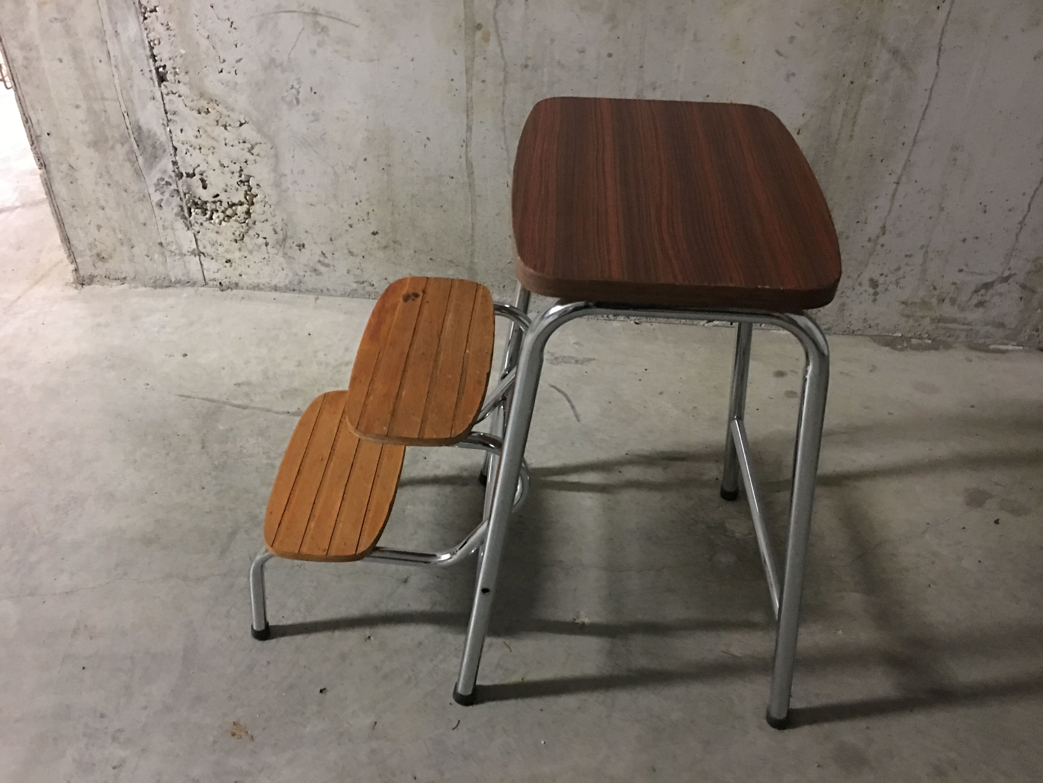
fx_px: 874
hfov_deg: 61.7
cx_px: 522
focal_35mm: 29
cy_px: 392
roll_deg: -1.9
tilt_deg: -37.4
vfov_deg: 48.2
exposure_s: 1/4
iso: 160
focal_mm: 4.15
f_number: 2.2
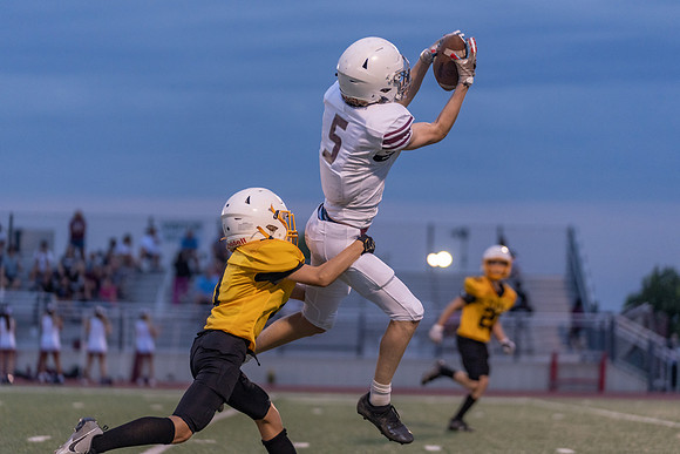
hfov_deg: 13.9
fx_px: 2797
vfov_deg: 9.3
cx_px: 340
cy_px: 227
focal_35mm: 148
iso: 2000
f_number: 2.8
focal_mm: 131
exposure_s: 1/1250
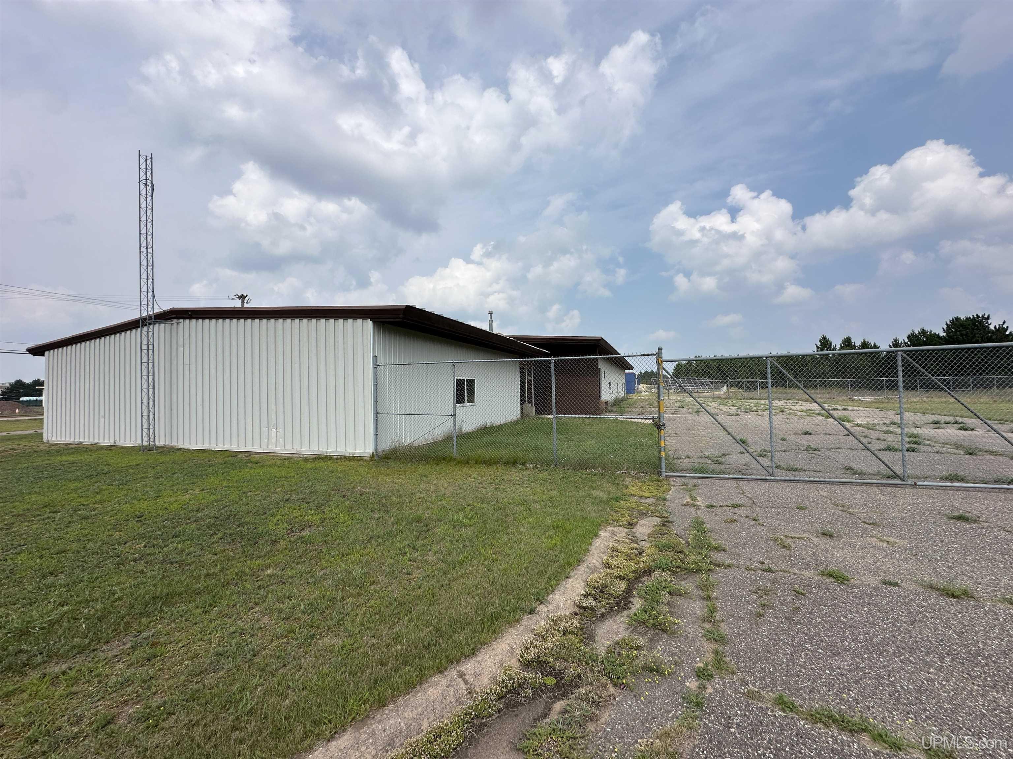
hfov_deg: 102.1
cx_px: 506
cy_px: 380
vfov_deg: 85.7
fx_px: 410
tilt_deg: +3.7
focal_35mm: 14
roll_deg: -0.4
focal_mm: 2.22
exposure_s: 1/3040
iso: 50
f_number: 2.2
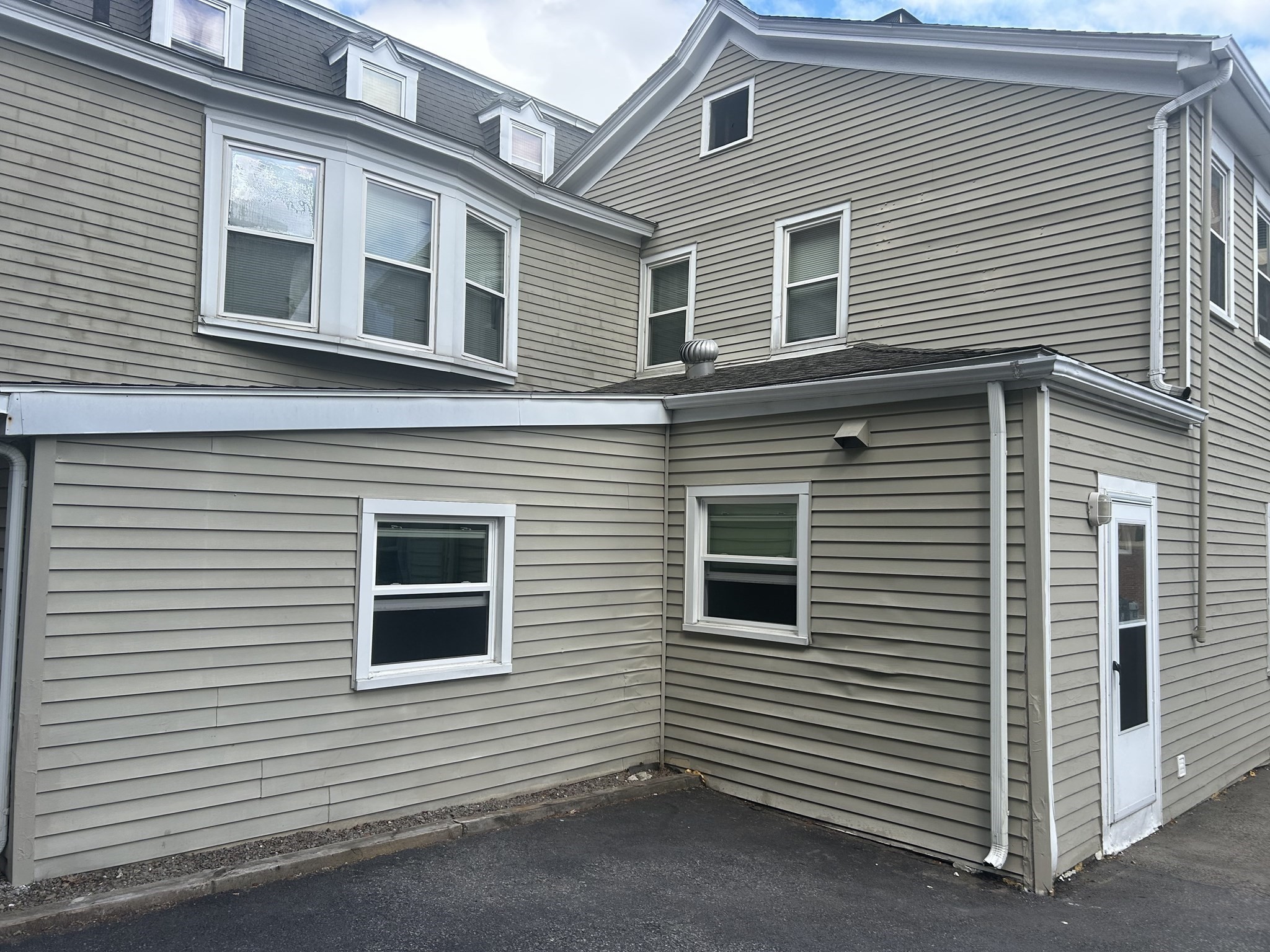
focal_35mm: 26
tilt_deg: +4.5
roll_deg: -0.2
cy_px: 476
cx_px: 635
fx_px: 954
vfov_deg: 53.1
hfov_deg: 67.3
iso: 50
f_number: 1.5
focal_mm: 5.7
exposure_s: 1/1488
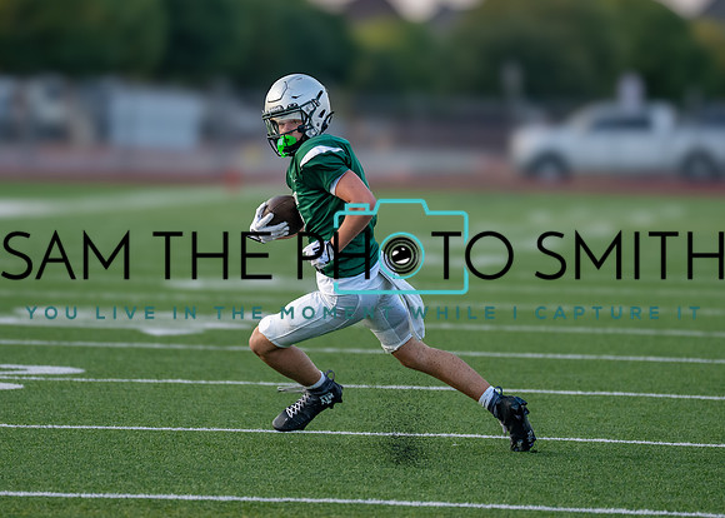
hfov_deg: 6.7
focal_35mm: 301
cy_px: 251
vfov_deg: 4.8
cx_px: 329
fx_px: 6200
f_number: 2.8
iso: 400
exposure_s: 1/1600
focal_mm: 200
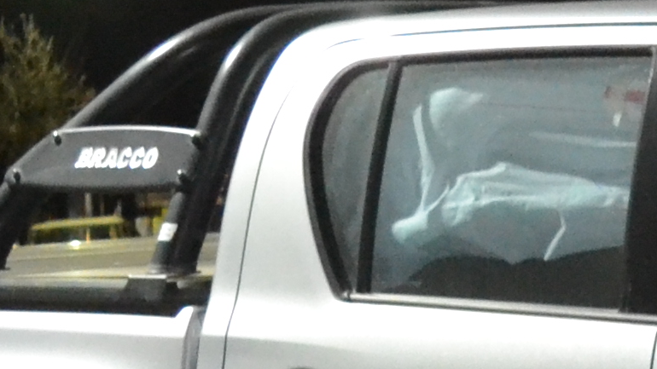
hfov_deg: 10.0
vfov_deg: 5.8
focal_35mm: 207
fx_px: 3606
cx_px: 1097
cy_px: 372
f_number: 3.8
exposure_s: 1/60
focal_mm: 22
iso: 3200
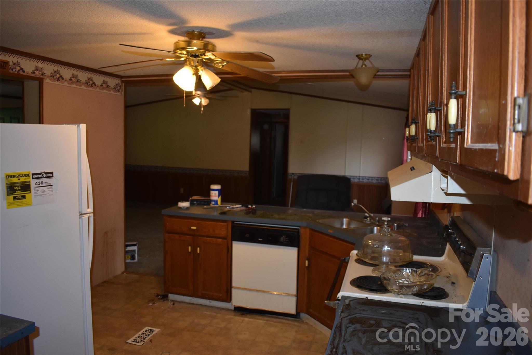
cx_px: 266
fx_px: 399
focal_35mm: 27
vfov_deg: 47.9
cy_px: 178
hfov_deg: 67.4
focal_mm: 18
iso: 1000
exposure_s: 1/60
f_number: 3.5
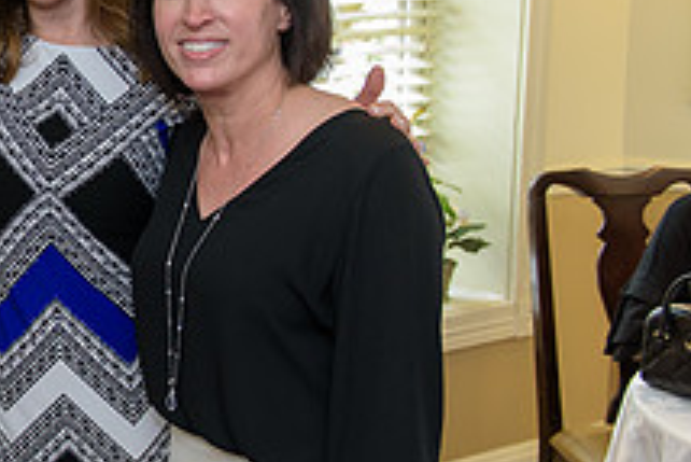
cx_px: -152
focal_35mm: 76
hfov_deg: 24.1
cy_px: 186
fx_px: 1460
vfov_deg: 18.0
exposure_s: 1/125
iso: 1600
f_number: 3.2
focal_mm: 28
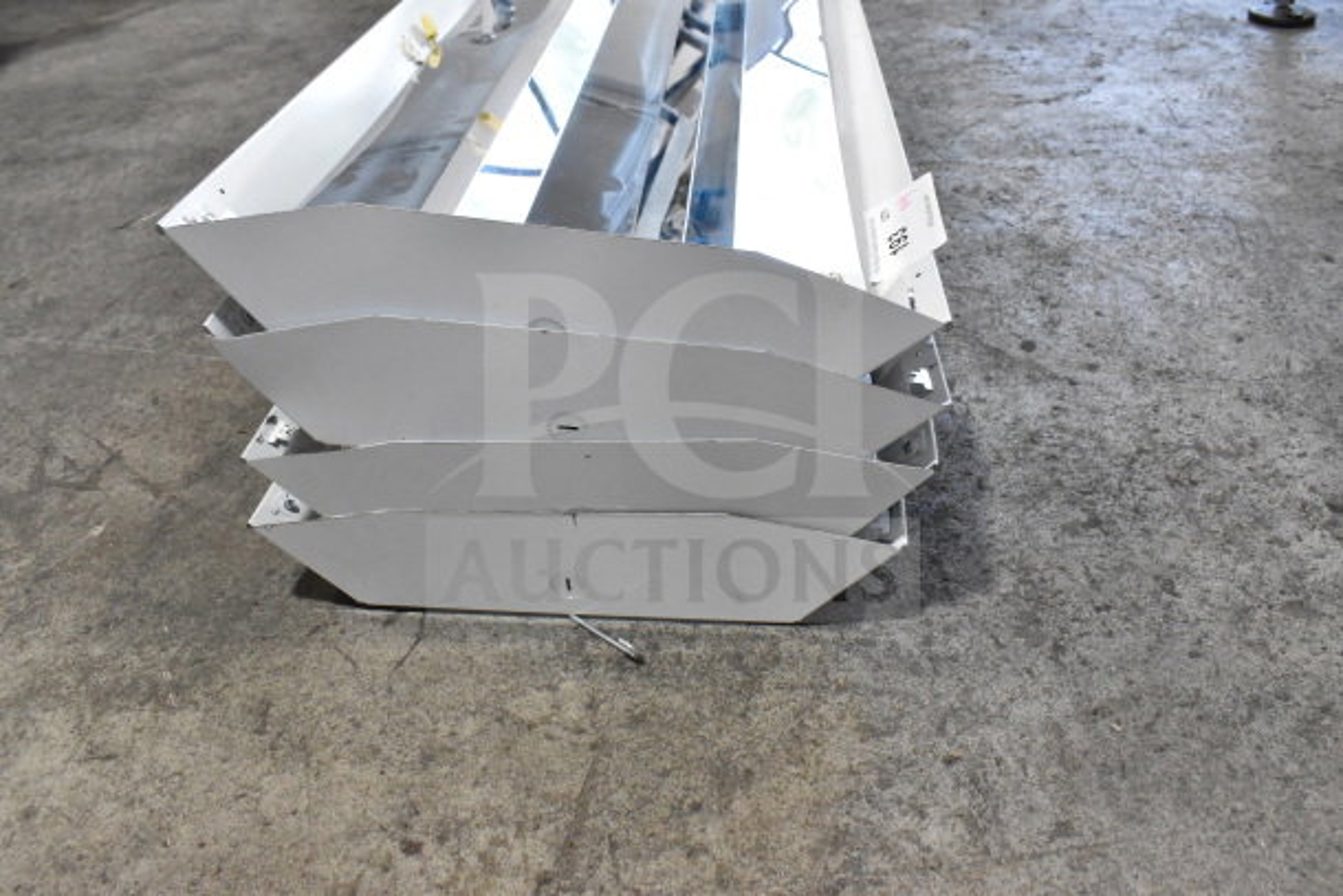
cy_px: 448
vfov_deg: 43.6
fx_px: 1119
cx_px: 672
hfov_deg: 61.9
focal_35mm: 30
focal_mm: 20
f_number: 10
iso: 6400
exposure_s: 1/400
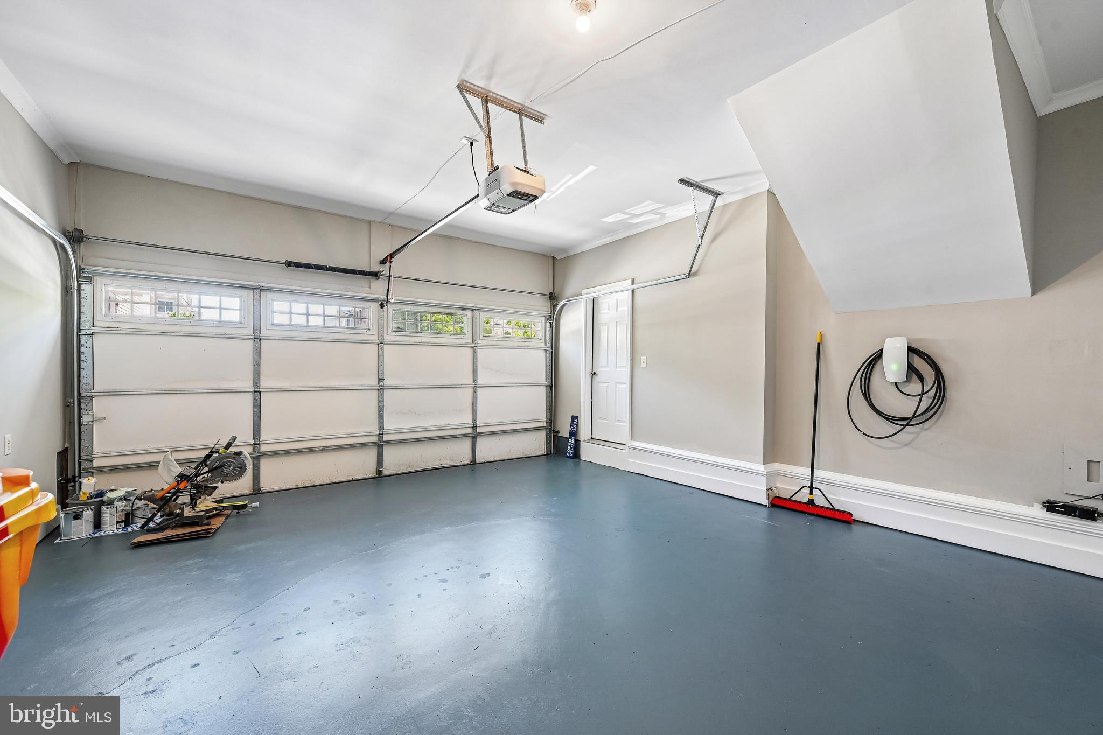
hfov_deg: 104.3
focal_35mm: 14
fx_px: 429
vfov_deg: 81.2
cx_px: 552
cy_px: 368
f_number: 8
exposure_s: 1/13
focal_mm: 14
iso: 400
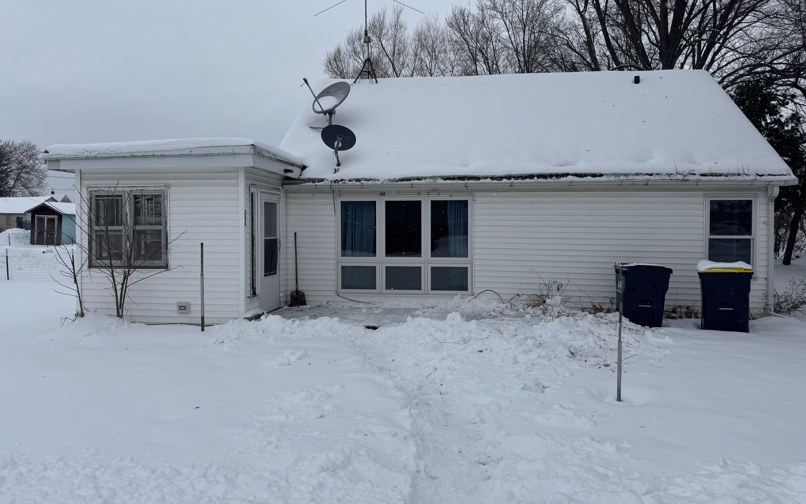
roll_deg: +0.3
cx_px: 395
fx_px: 571
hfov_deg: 70.4
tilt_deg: -2.1
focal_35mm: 26
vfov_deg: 47.6
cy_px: 239
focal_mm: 6.76
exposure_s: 1/4310
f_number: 1.78
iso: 80
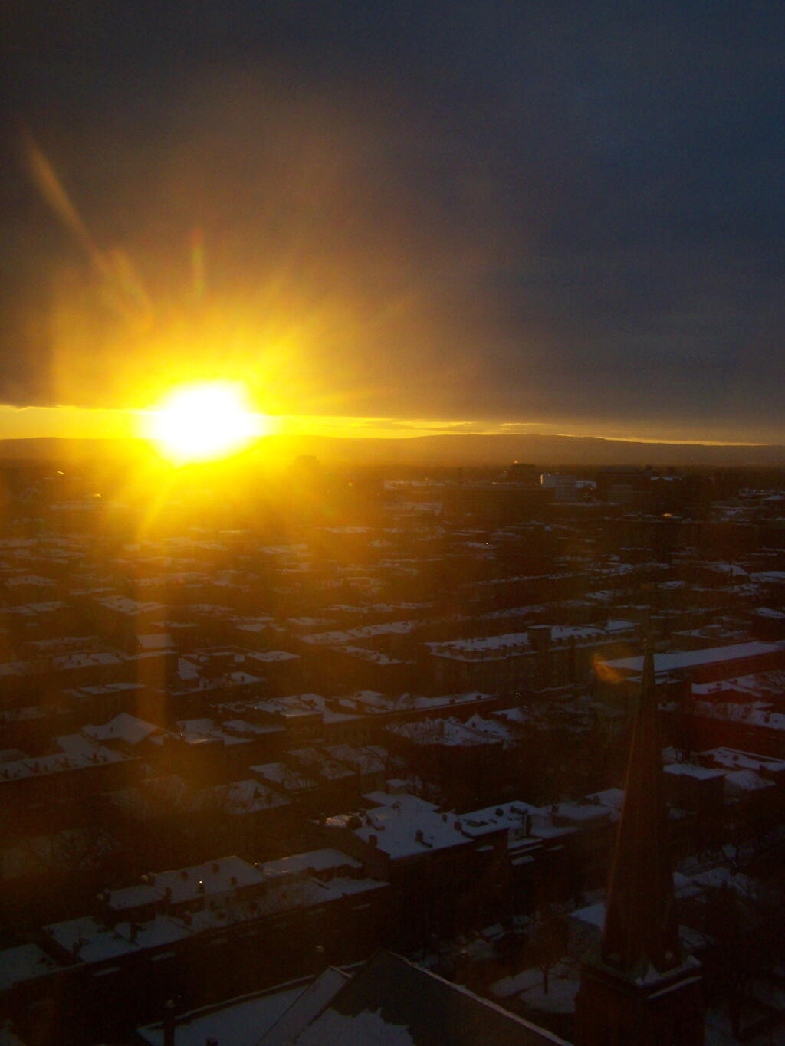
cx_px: 392
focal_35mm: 38
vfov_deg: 49.0
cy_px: 523
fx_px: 1149
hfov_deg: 37.7
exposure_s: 1/500
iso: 200
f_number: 2.8
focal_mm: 6.3
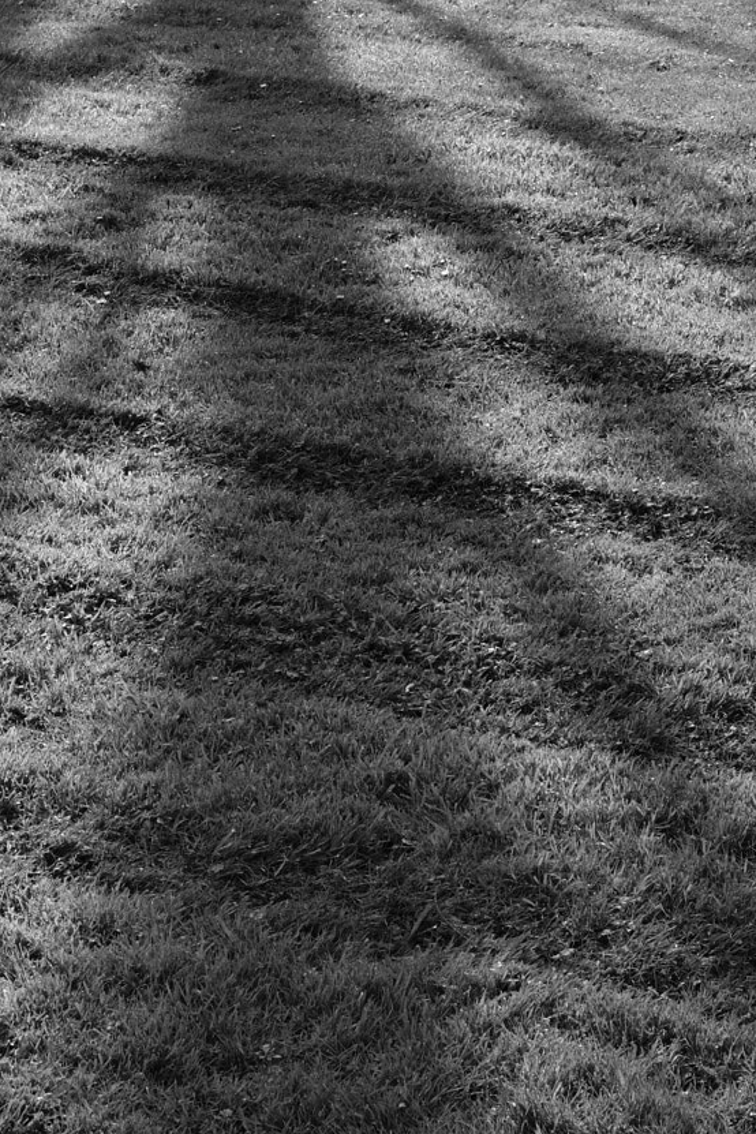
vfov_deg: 19.9
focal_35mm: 102
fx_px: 3213
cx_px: 297
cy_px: 831
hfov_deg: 13.4
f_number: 11
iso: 200
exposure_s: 1/60
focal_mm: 35
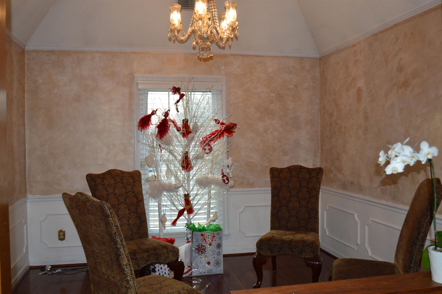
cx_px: 221
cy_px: 147
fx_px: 405
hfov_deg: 57.3
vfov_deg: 39.9
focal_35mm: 33
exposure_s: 1/80
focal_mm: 22
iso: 400
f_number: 4
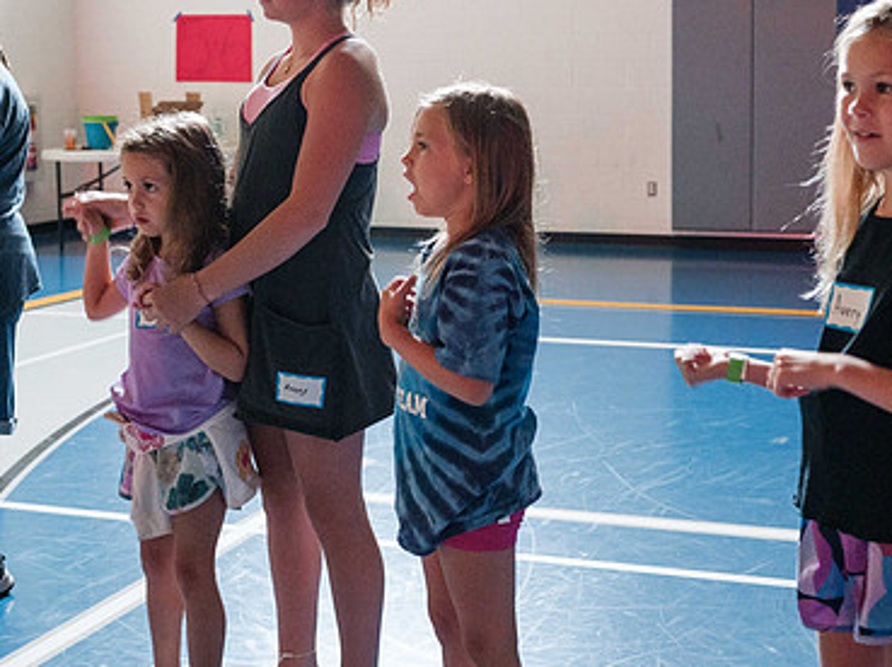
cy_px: 187
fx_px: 1467
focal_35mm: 57
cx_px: 566
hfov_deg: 33.6
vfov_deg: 25.4
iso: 6400
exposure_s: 1/50
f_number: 3.5
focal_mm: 35
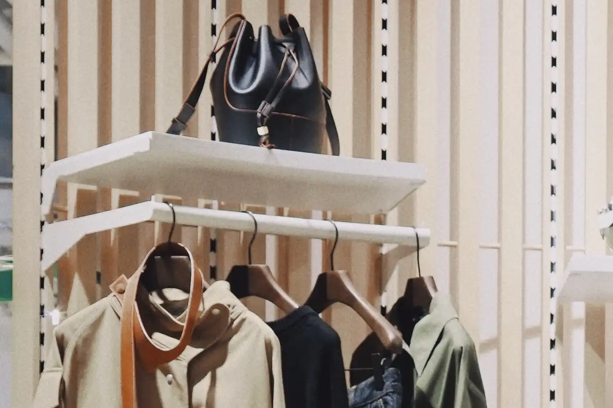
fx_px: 2384
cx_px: 721
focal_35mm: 140
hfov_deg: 14.2
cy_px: 720
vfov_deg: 9.4
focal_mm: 32
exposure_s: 1/160
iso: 640
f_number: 4
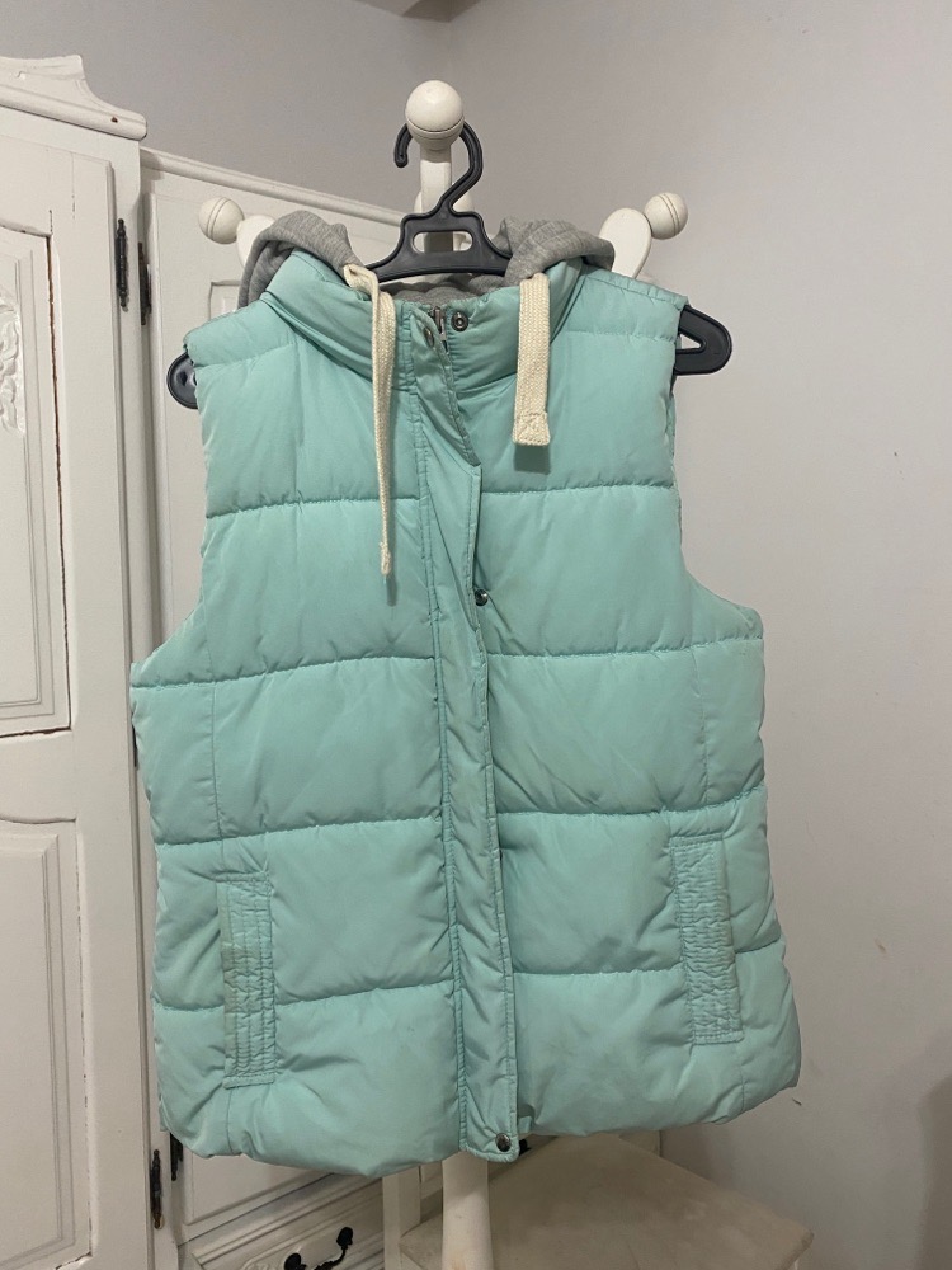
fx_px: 953
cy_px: 635
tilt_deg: -2.8
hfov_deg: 53.1
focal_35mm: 26
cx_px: 476
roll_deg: +0.5
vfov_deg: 67.3
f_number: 1.8
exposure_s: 1/50
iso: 250
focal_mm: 4.25
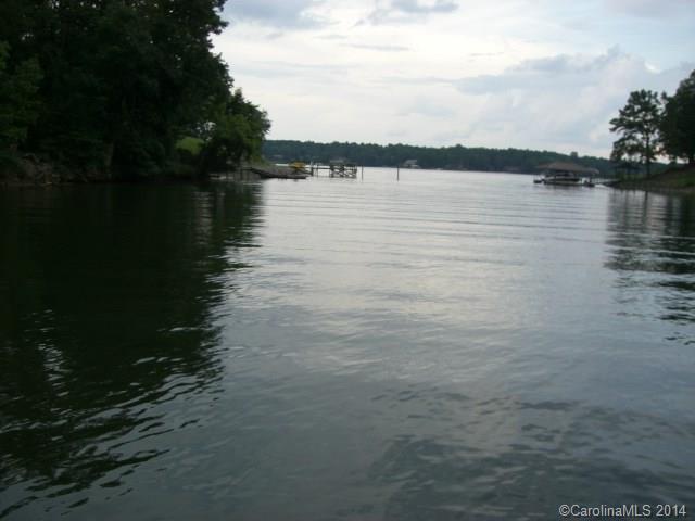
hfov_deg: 49.0
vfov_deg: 37.7
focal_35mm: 38
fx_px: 763
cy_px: 260
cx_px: 348
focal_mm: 6.2
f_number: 2.7
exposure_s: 1/320
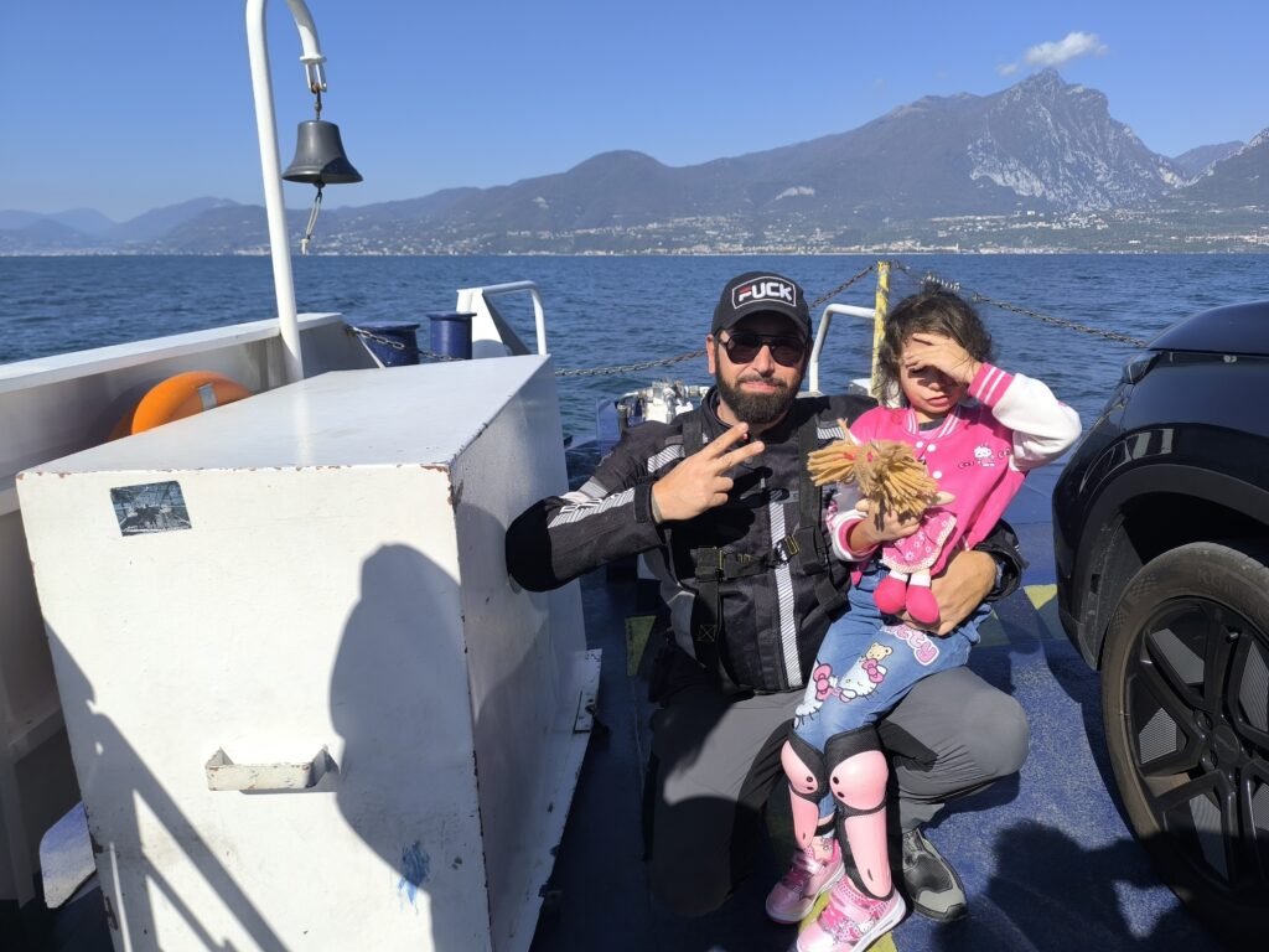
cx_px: 634
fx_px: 843
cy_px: 476
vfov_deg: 58.9
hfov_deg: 73.9
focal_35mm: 23
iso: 50
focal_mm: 6.14
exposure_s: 1/1211
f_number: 1.65
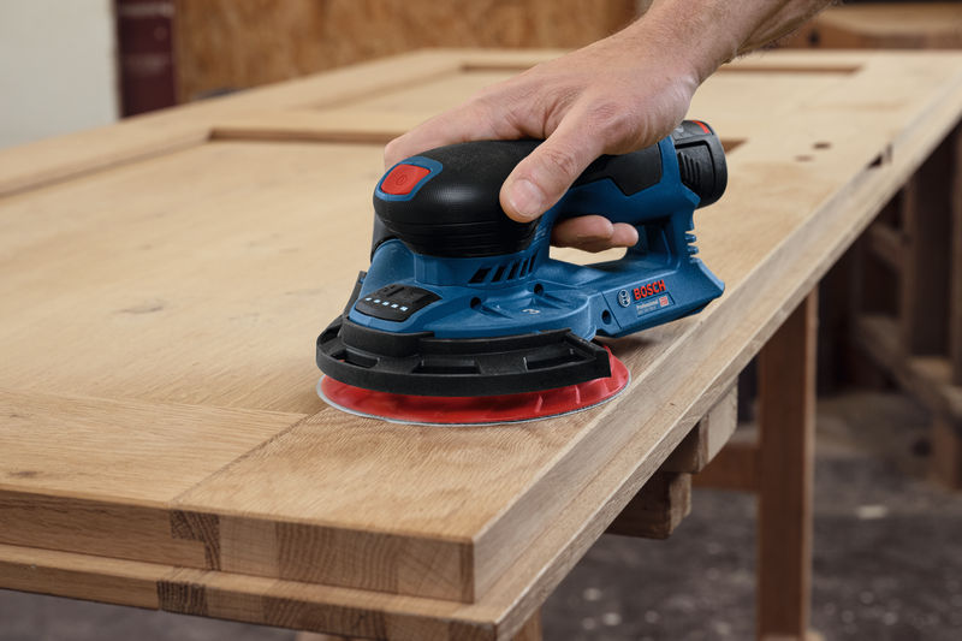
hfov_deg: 32.4
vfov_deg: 21.9
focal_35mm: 62
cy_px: 320
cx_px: 481
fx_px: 1656
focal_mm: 62
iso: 500
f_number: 8
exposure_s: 1/125
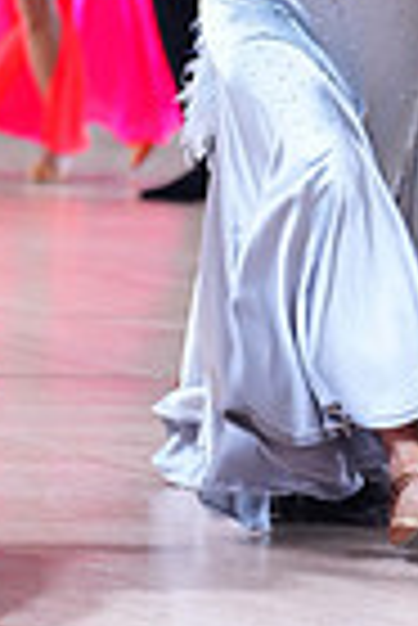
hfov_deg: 3.5
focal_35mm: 388
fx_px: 6740
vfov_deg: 5.3
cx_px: -420
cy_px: -167
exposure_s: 1/500
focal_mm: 93
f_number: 2.8
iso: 1250
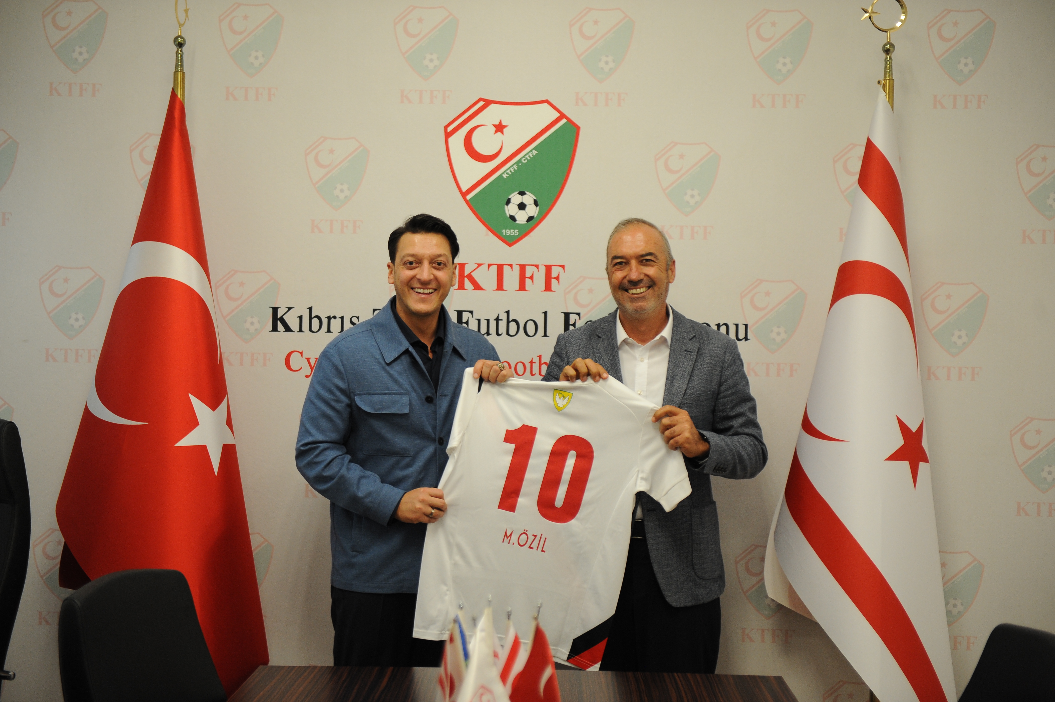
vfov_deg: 24.6
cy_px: 351
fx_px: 1611
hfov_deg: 36.3
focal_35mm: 55
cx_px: 528
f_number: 2.8
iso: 1250
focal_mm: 55
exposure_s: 1/200
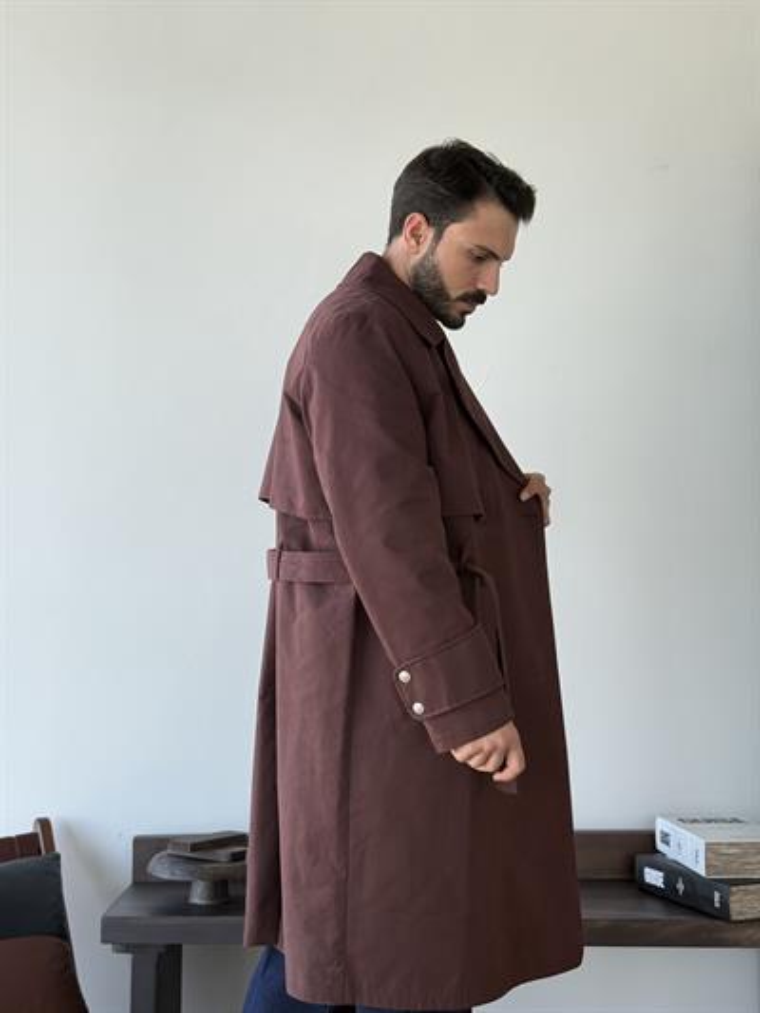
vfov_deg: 39.6
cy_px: 506
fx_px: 1405
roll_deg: +0.0
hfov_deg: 30.3
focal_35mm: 48
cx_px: 380
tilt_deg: +3.3
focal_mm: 6.76
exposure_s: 1/221
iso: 64
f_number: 1.78
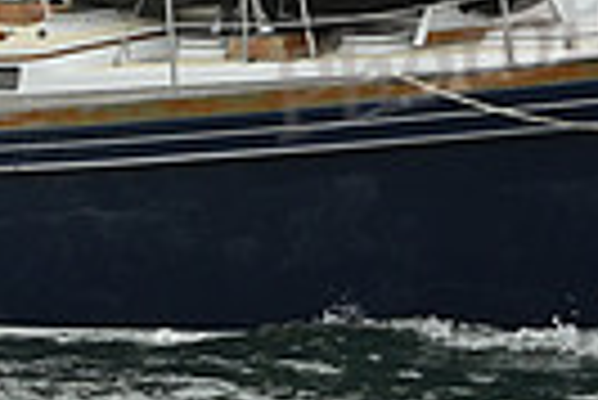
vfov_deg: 4.5
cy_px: -146
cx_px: 40
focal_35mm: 305
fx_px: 5072
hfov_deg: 6.7
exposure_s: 1/1250
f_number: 7.1
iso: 320
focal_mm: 70
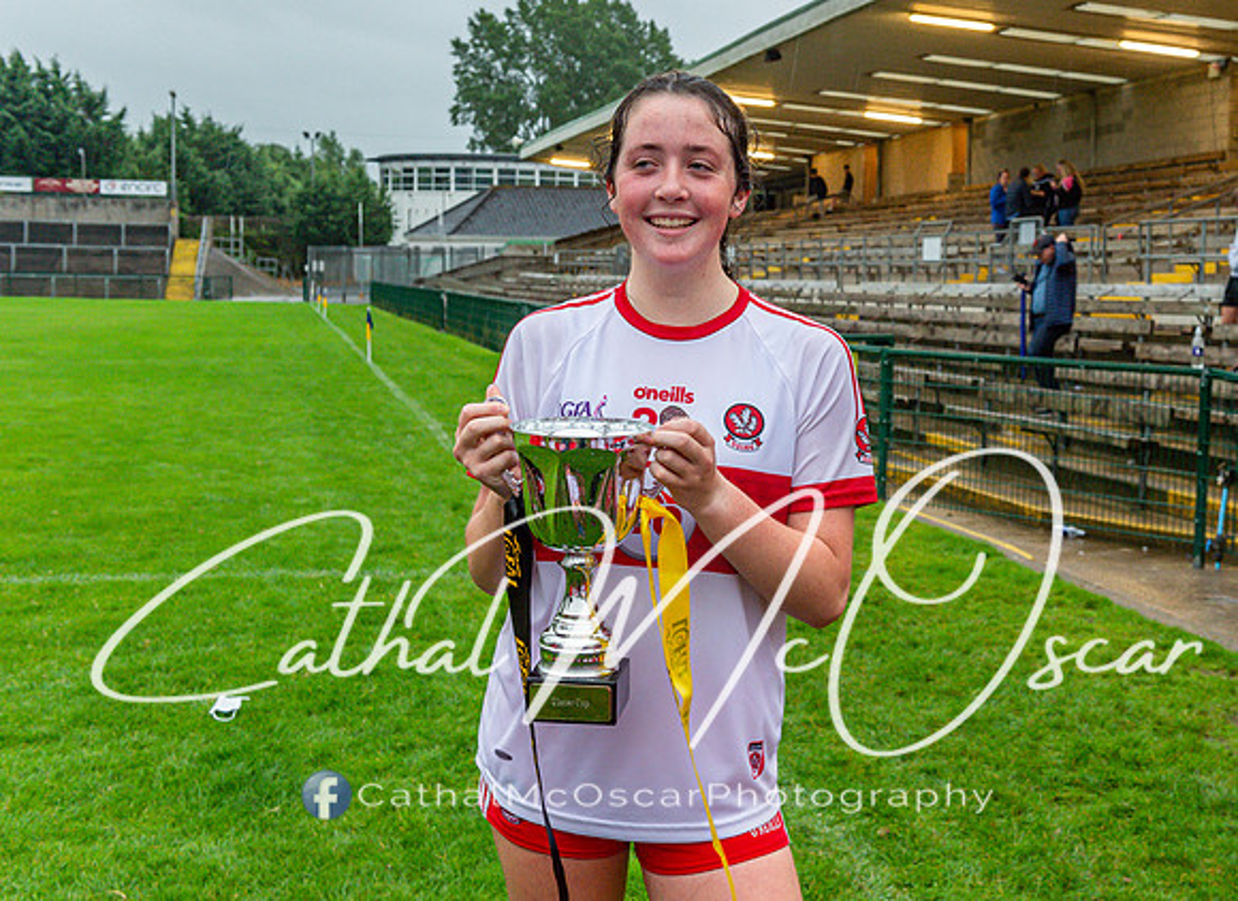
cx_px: 781
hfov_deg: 39.0
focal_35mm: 49
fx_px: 1734
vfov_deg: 29.1
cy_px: 381
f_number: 4.5
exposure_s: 1/100
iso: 1600
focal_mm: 40
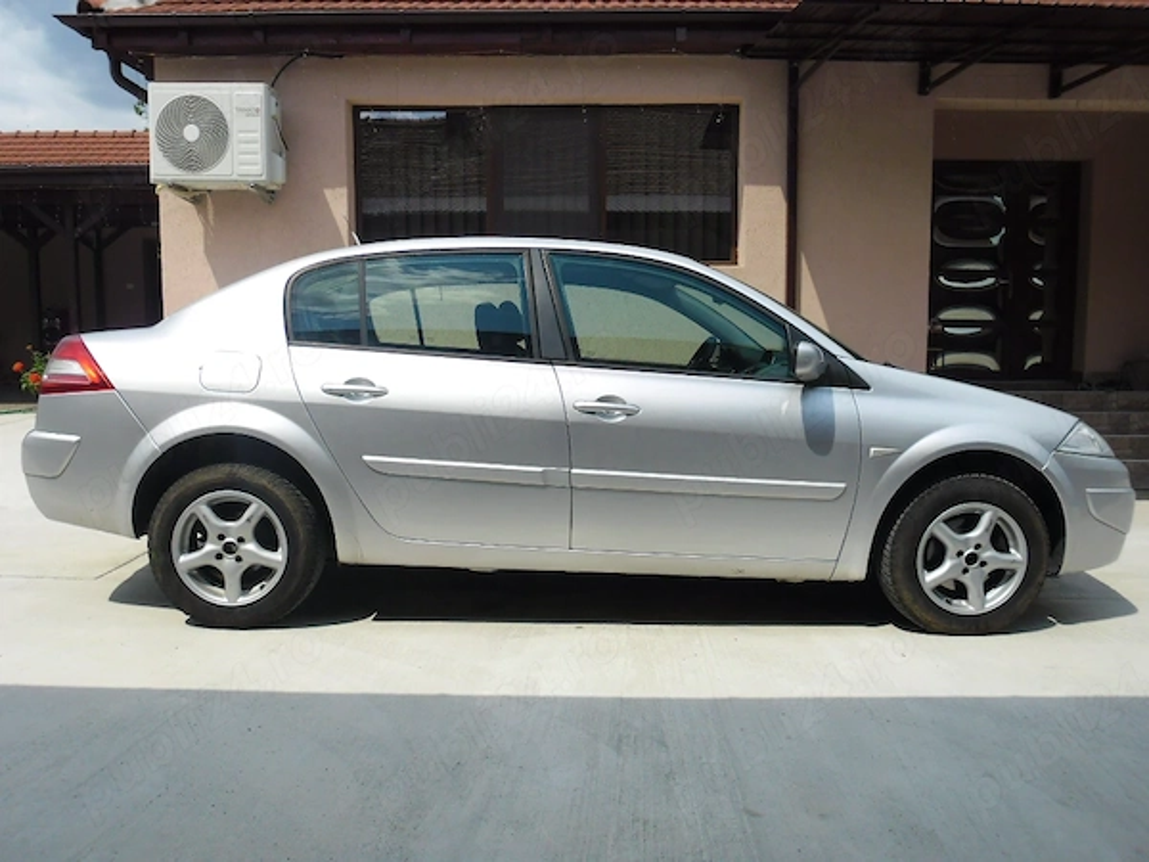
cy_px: 431
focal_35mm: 27
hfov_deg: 65.3
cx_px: 574
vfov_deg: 51.4
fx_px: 896
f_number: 9
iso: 80
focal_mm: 4.9
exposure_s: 1/250
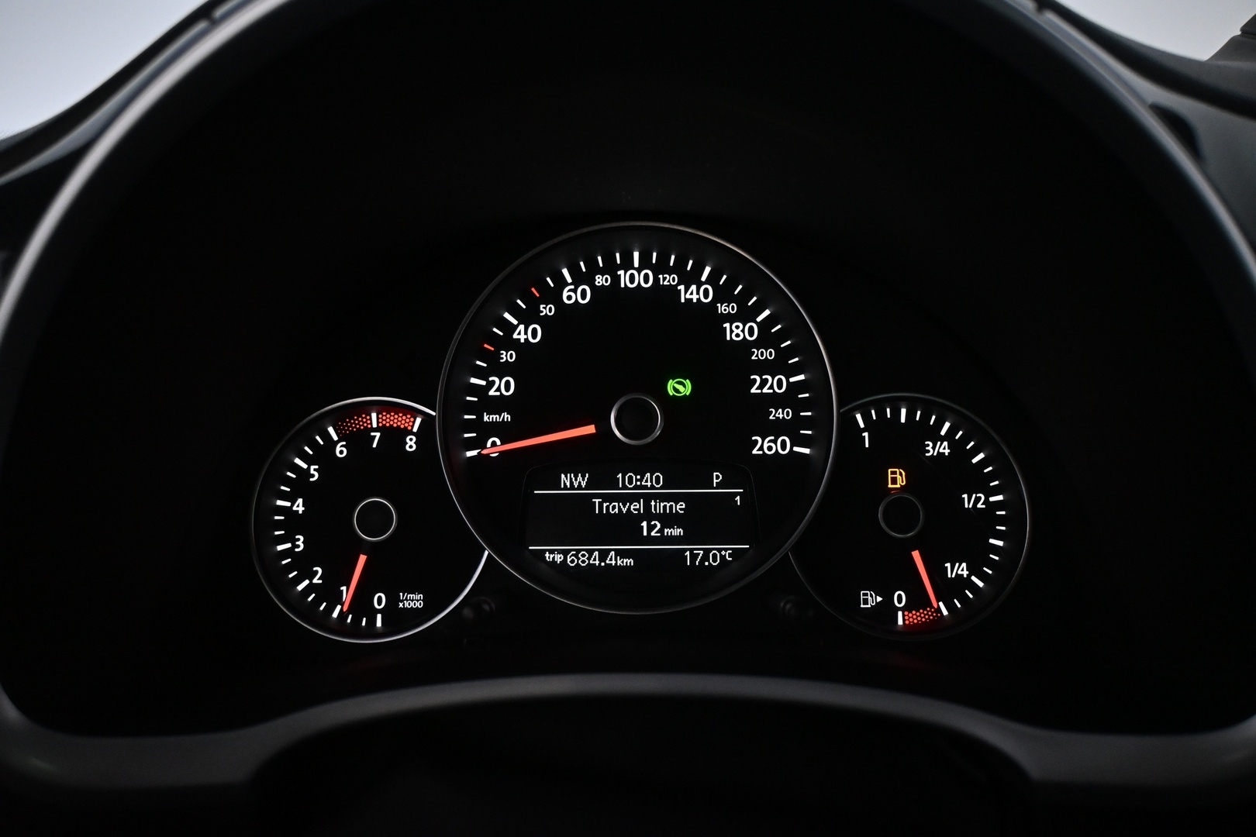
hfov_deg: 61.9
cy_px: 418
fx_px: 1047
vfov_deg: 43.6
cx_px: 628
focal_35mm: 30
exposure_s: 1/125
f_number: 3.8
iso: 2800
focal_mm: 20
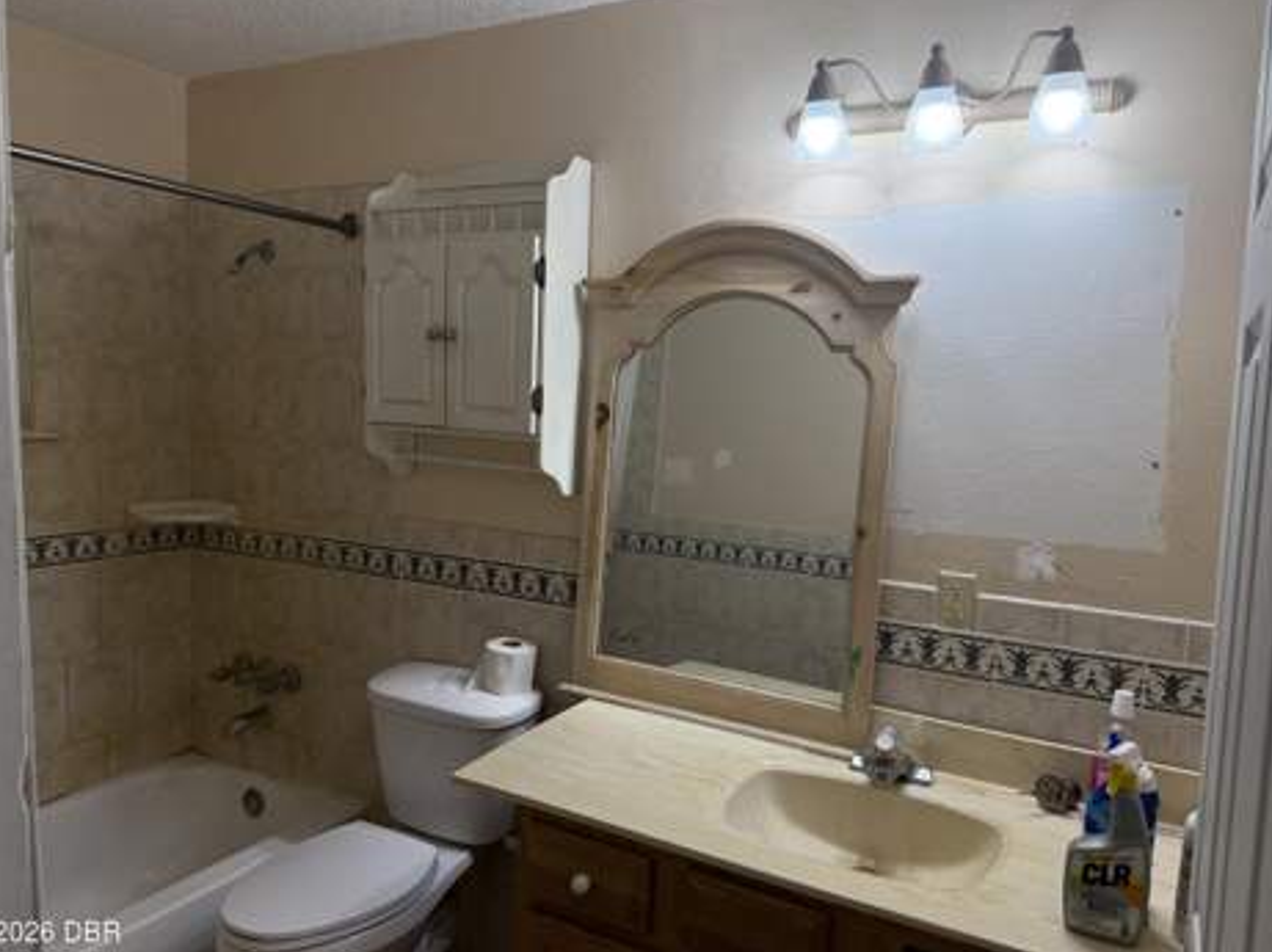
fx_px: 918
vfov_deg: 54.8
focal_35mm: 25
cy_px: 479
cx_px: 632
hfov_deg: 69.4
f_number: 1.78
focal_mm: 6.76
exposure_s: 1/193
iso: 200
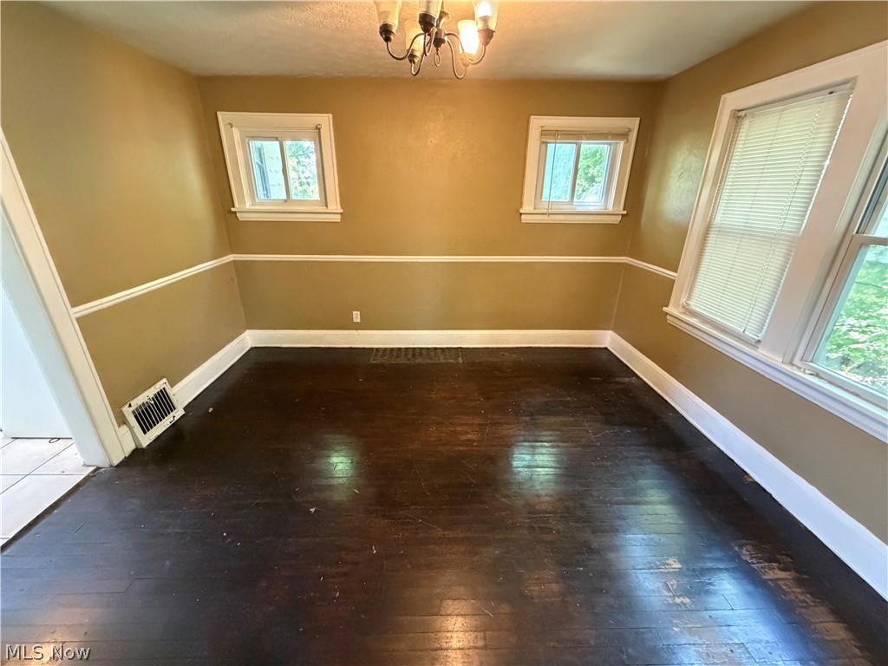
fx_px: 359
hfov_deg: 102.1
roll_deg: +0.5
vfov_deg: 85.7
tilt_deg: -20.5
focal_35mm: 14
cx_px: 444
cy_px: 333
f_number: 2.2
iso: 1250
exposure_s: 1/60
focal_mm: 2.22
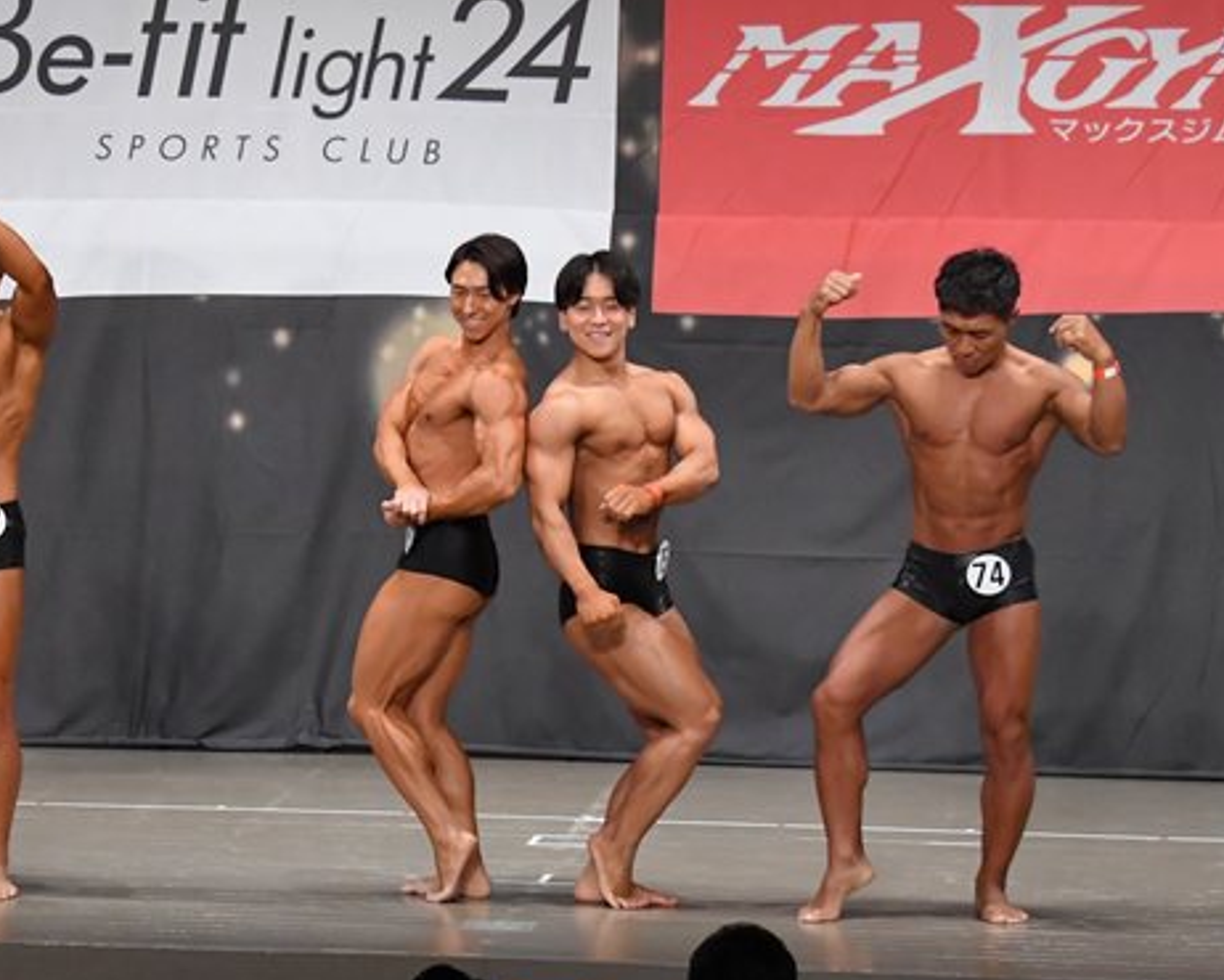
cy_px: 490
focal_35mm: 184
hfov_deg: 10.5
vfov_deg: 8.4
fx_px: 6668
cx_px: 245
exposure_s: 1/400
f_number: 5.6
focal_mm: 78
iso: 6400
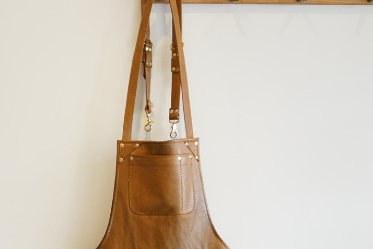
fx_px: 767
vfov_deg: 18.2
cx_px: 62
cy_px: 211
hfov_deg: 26.7
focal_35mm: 74
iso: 640
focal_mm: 33
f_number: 4
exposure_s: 1/40
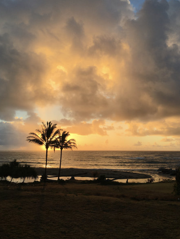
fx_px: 208
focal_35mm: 30
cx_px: 91
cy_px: 116
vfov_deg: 60.0
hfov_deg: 46.8
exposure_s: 1/663
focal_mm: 4.15
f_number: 2.2
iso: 25
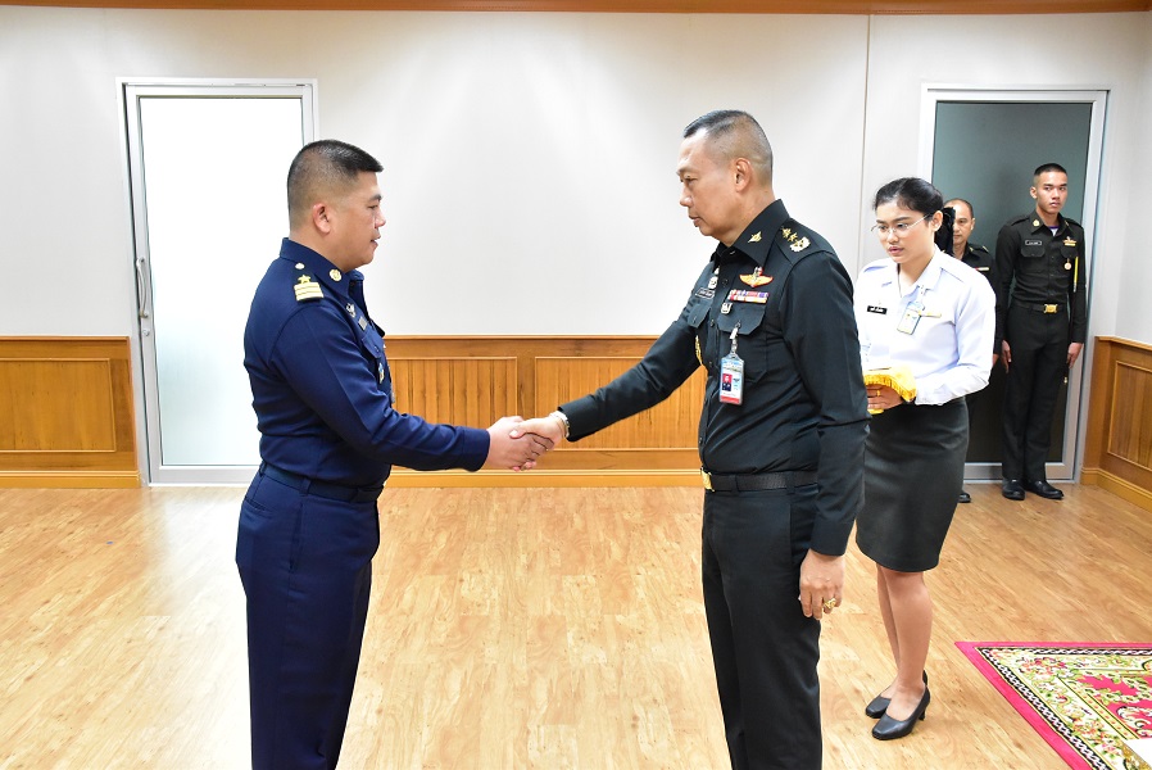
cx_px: 576
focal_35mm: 34
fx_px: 1105
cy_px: 385
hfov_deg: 55.1
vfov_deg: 38.4
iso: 4000
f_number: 5.6
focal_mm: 23
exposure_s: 1/50
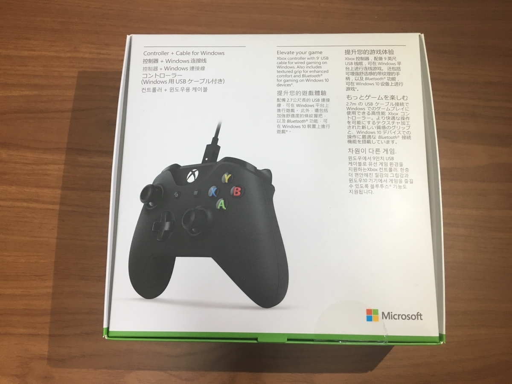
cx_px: 256
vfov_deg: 48.2
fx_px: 429
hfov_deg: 61.7
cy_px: 192
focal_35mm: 29
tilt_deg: -77.4
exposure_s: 1/30
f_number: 2.2
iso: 80
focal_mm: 4.15
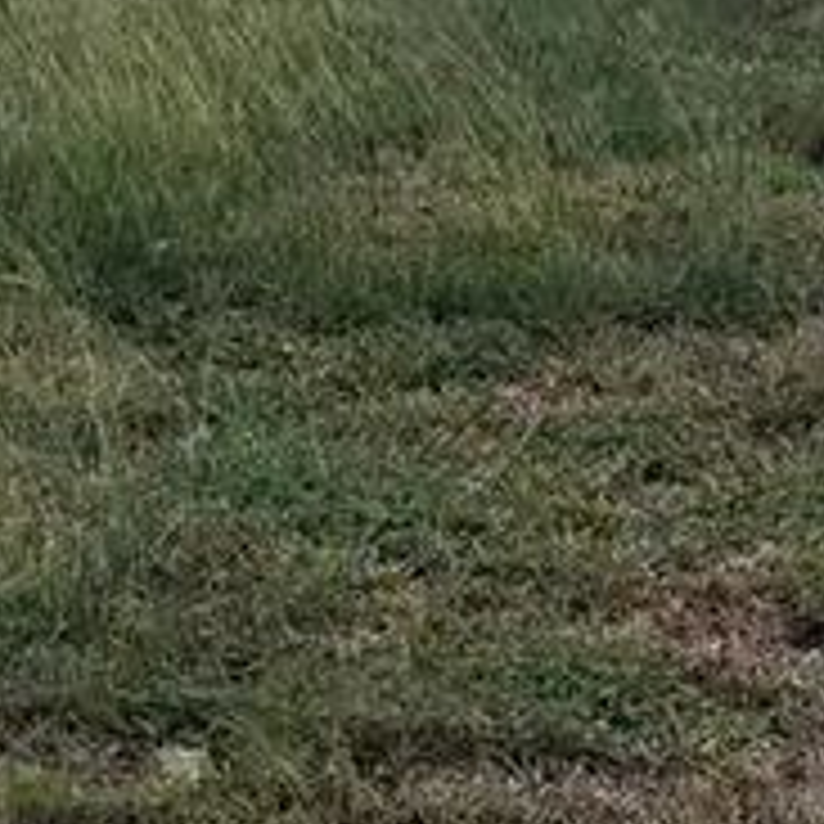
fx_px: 4605
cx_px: -252
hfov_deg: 10.0
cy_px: -462
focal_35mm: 171
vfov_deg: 9.9
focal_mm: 5.96
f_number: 1.6
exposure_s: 1/5618
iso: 50
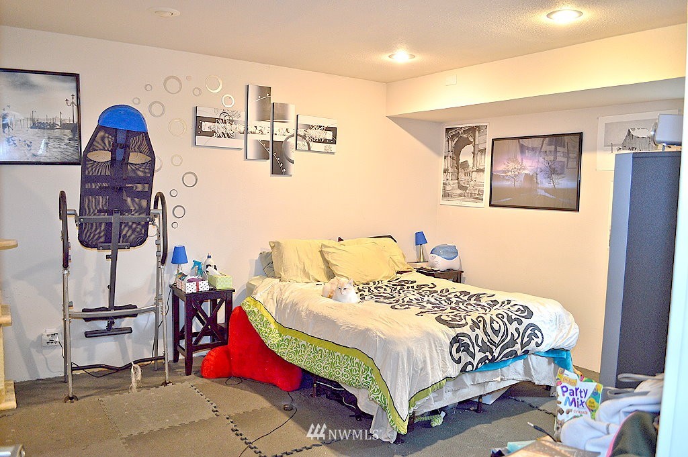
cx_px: 344
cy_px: 228
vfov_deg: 47.9
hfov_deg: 67.4
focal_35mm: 27
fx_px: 516
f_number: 3.5
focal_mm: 18
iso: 400
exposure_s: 1/20
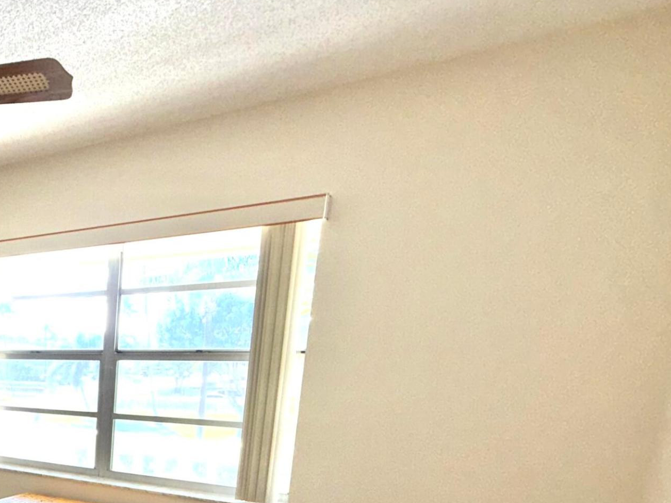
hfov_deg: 44.8
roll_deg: +0.1
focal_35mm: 32
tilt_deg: -11.6
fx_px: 620
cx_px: -48
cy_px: 475
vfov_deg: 40.0
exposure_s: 1/121
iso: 20
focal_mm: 2.22
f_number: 2.2
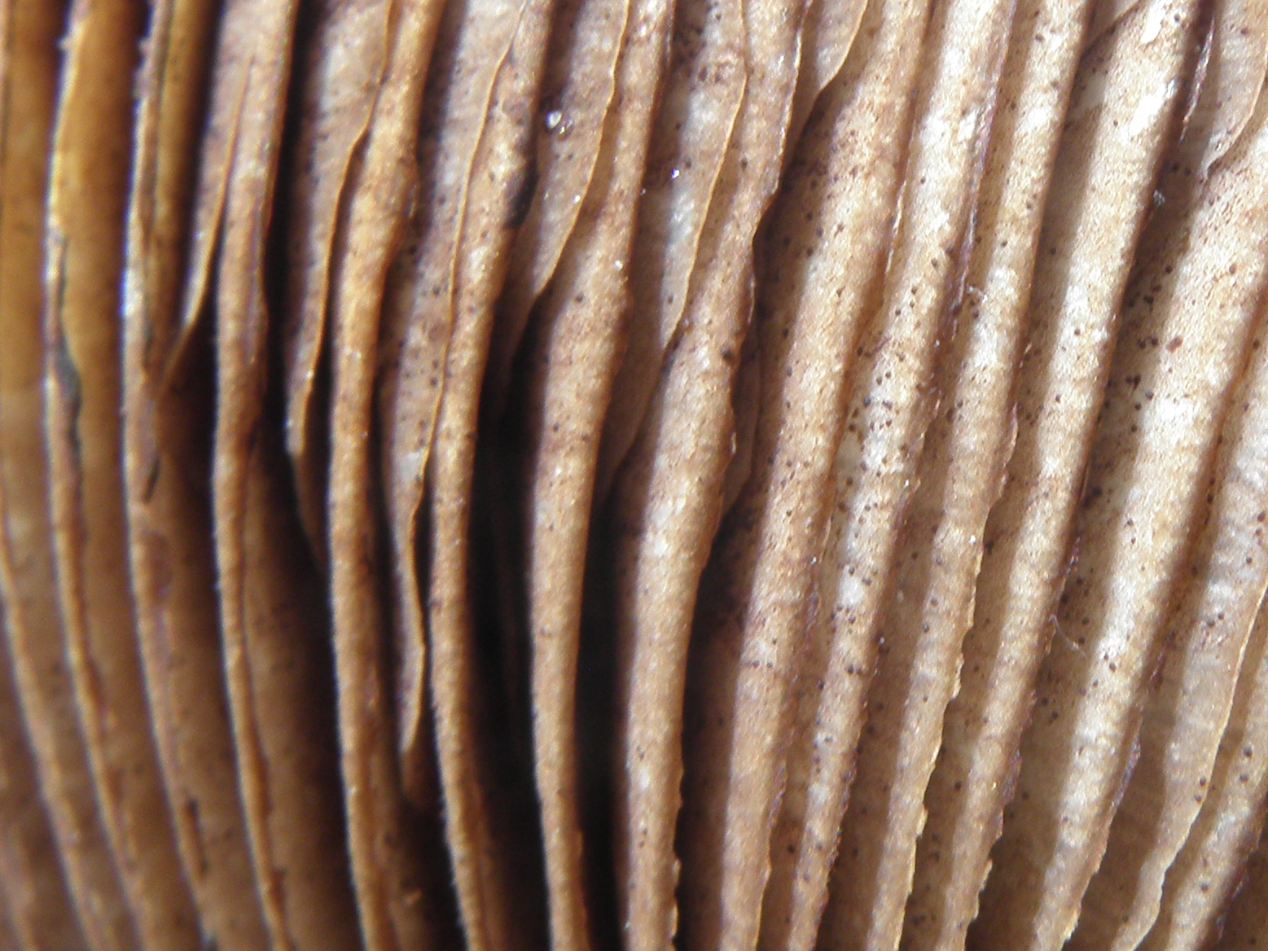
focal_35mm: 130
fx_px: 4762
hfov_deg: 15.1
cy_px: 613
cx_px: 892
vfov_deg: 11.4
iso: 64
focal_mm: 9.22
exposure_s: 1/125
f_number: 5.6
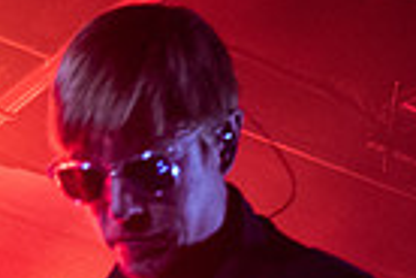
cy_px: 449
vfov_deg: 8.4
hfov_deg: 12.1
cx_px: -262
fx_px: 1837
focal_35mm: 159
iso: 3200
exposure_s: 1/80
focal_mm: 35
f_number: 3.2
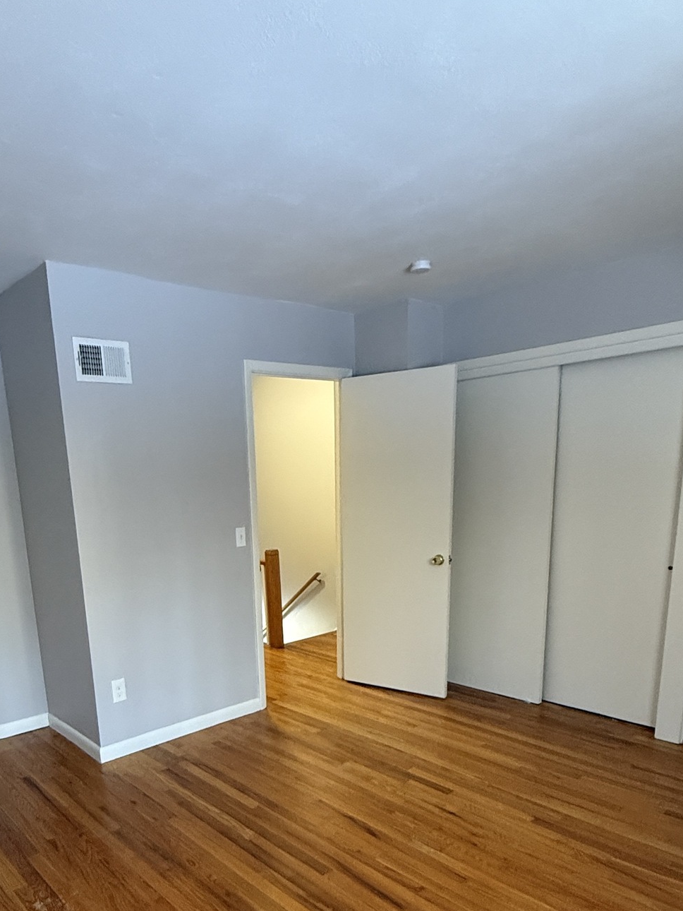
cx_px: 269
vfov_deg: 66.7
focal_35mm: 25
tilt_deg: -13.6
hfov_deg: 54.4
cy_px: 638
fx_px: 657
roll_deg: +2.1
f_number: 2.2
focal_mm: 2.22
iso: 640
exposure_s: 1/60
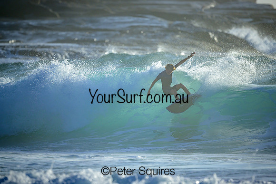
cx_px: 138
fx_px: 6134
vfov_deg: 1.7
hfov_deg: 2.6
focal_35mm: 800
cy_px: 92
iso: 320
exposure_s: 1/2500
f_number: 6.3
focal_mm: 800
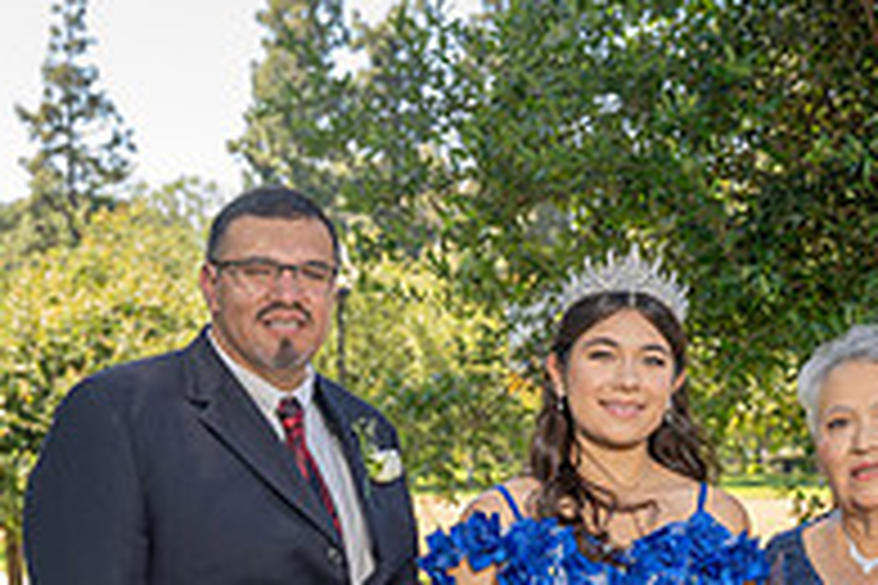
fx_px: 2780
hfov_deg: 17.9
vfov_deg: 11.7
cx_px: 626
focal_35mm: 114
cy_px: 772
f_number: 5
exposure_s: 1/125
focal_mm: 38.3
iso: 80
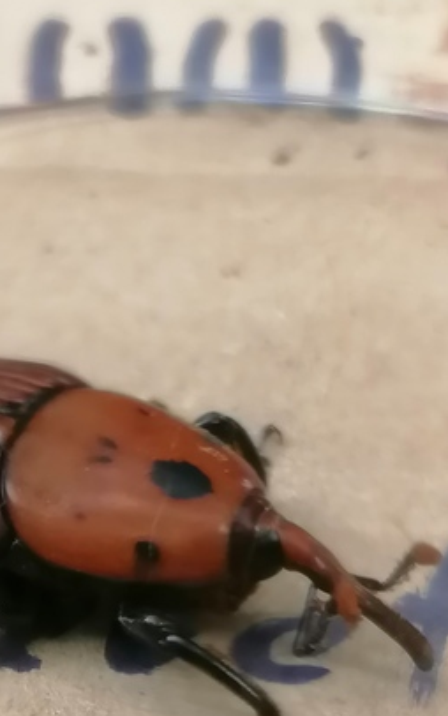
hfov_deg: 10.7
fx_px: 2382
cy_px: 559
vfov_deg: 17.0
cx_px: 95
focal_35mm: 122
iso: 160
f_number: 1.8
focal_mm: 4.75
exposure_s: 1/33.3
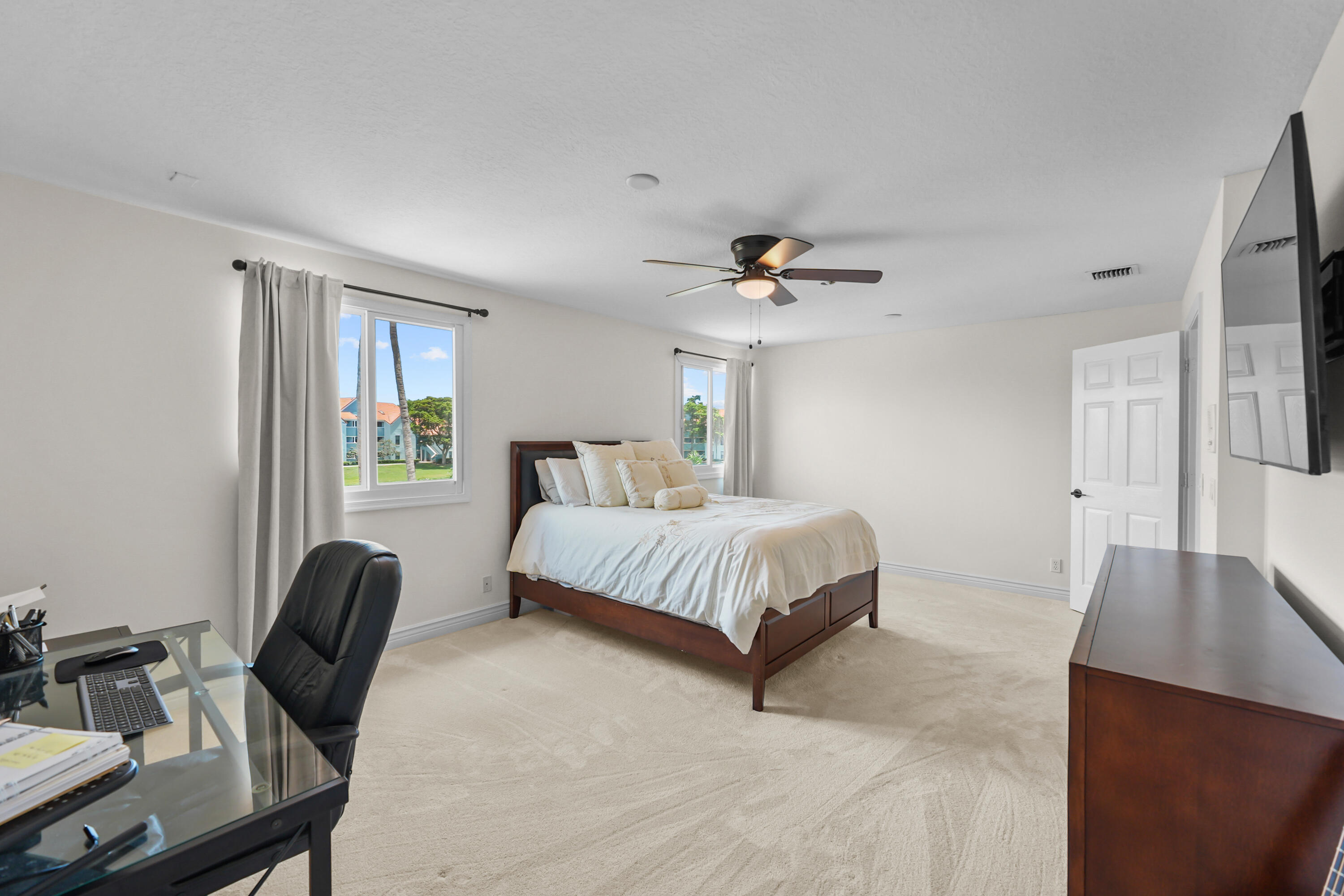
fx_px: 560
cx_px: 672
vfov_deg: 77.3
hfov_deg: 100.4
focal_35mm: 15
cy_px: 448
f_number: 4
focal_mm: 10
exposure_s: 1/6
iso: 100
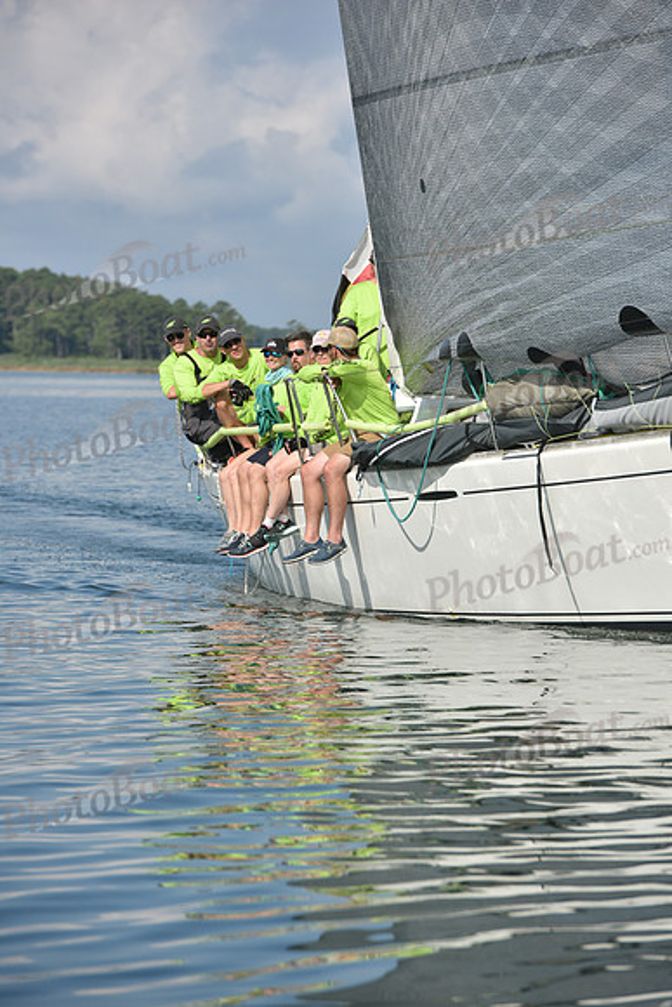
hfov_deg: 6.9
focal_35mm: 200
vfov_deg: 10.3
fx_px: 5596
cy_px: 504
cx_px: 336
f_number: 8
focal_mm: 200
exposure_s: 1/2000
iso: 320
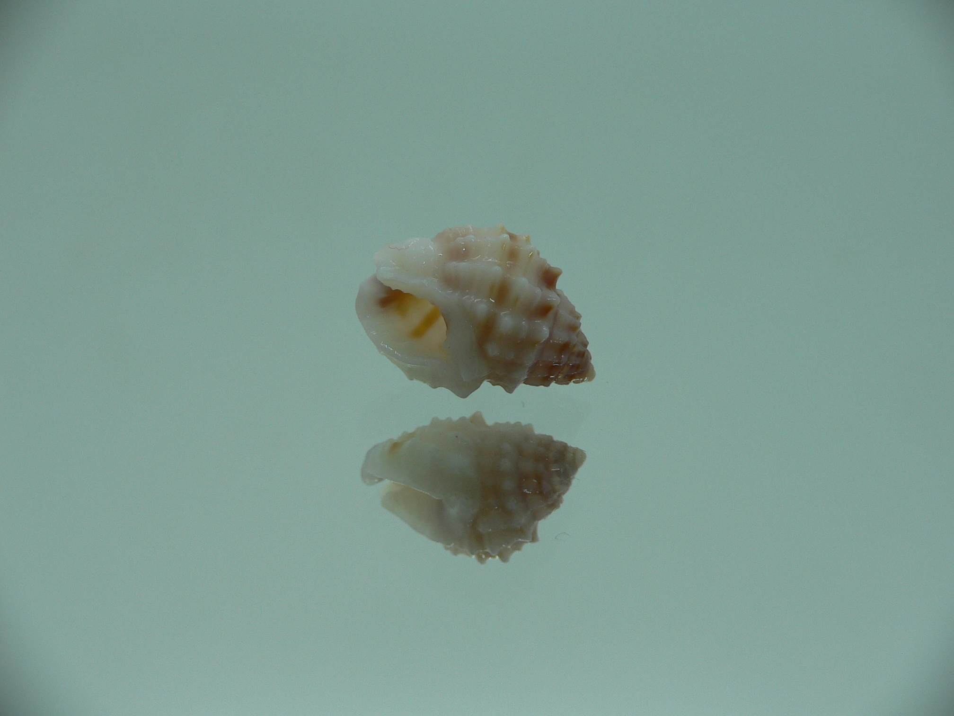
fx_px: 965
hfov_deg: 52.6
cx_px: 477
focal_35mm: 35
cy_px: 358
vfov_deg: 40.7
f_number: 2.8
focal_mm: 4.6
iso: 80
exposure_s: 1/80
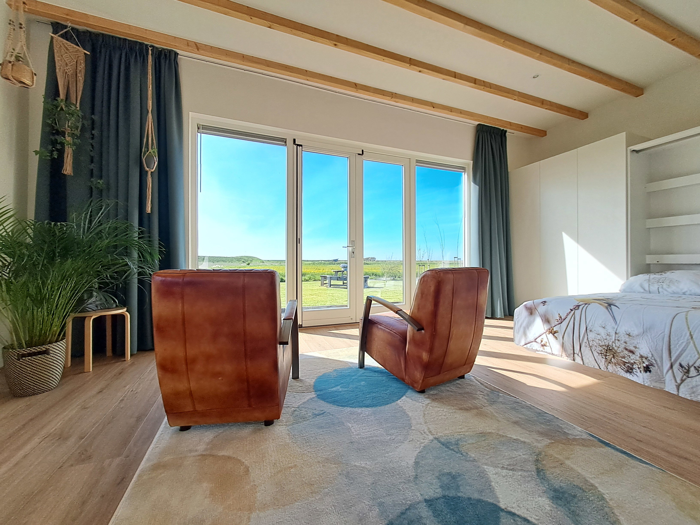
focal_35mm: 13
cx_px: 350
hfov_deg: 106.2
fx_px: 263
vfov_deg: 89.9
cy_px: 262
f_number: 2.2
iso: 40
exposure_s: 1/519
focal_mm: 1.42
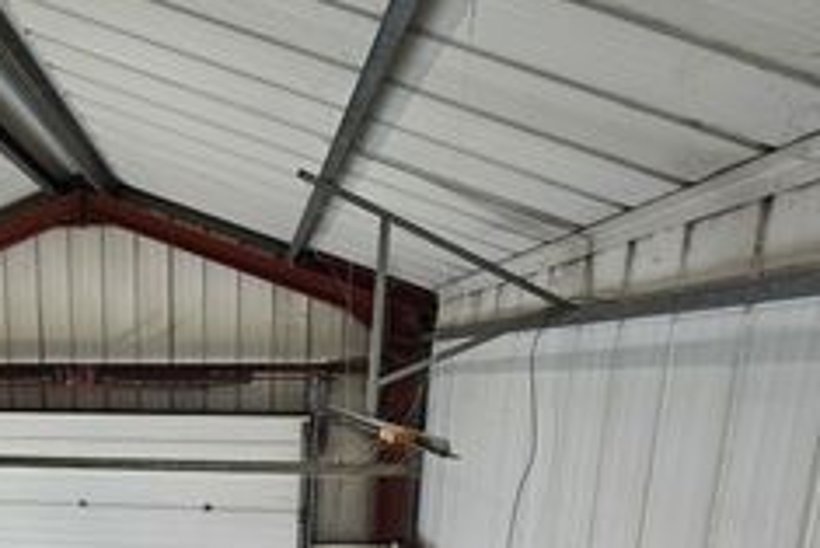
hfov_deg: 69.5
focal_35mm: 23
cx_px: 178
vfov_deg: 50.9
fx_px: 524
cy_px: 457
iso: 400
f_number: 2.2
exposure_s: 1/50
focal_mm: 2.2
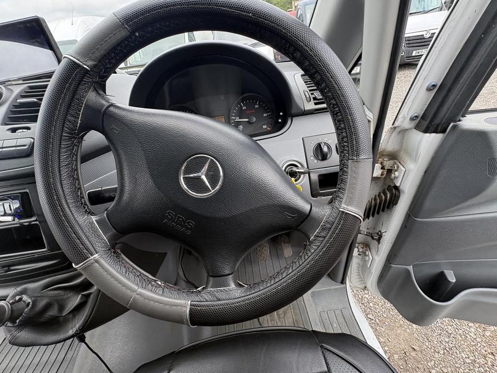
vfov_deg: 85.7
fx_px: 201
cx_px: 248
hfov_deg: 102.1
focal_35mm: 14
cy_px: 186
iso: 64
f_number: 2.2
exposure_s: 1/272
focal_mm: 2.22
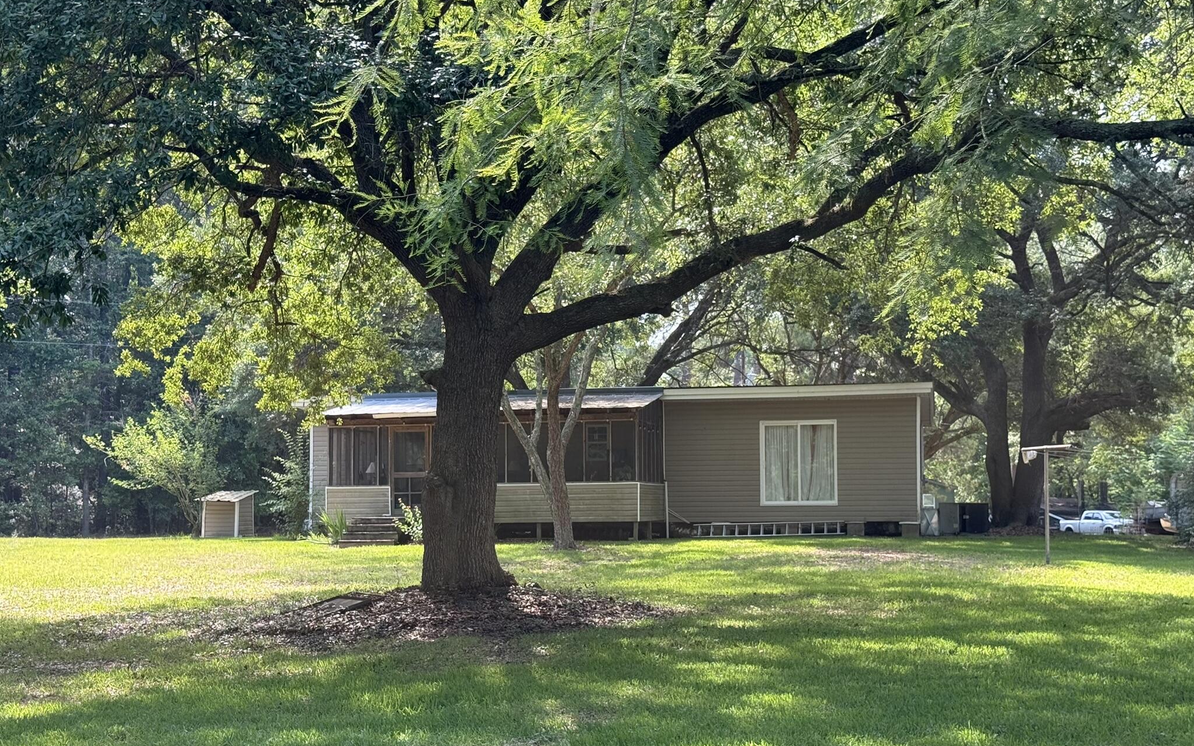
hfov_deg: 39.6
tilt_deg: +3.2
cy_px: 433
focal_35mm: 51
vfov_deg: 25.3
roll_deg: +0.7
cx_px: 598
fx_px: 1660
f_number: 1.78
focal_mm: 6.76
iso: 64
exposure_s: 1/363
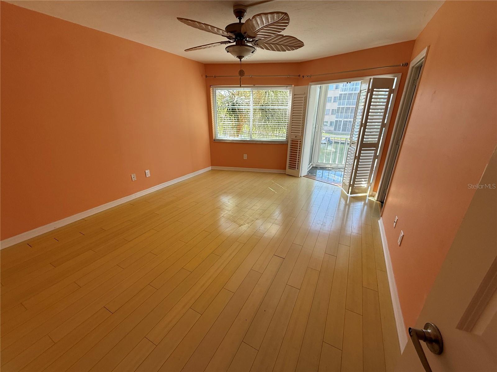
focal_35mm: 14
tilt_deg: -19.1
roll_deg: -0.1
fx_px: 201
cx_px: 248
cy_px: 186
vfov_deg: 85.7
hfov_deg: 102.1
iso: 64
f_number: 2.2
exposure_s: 1/99
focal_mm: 2.22
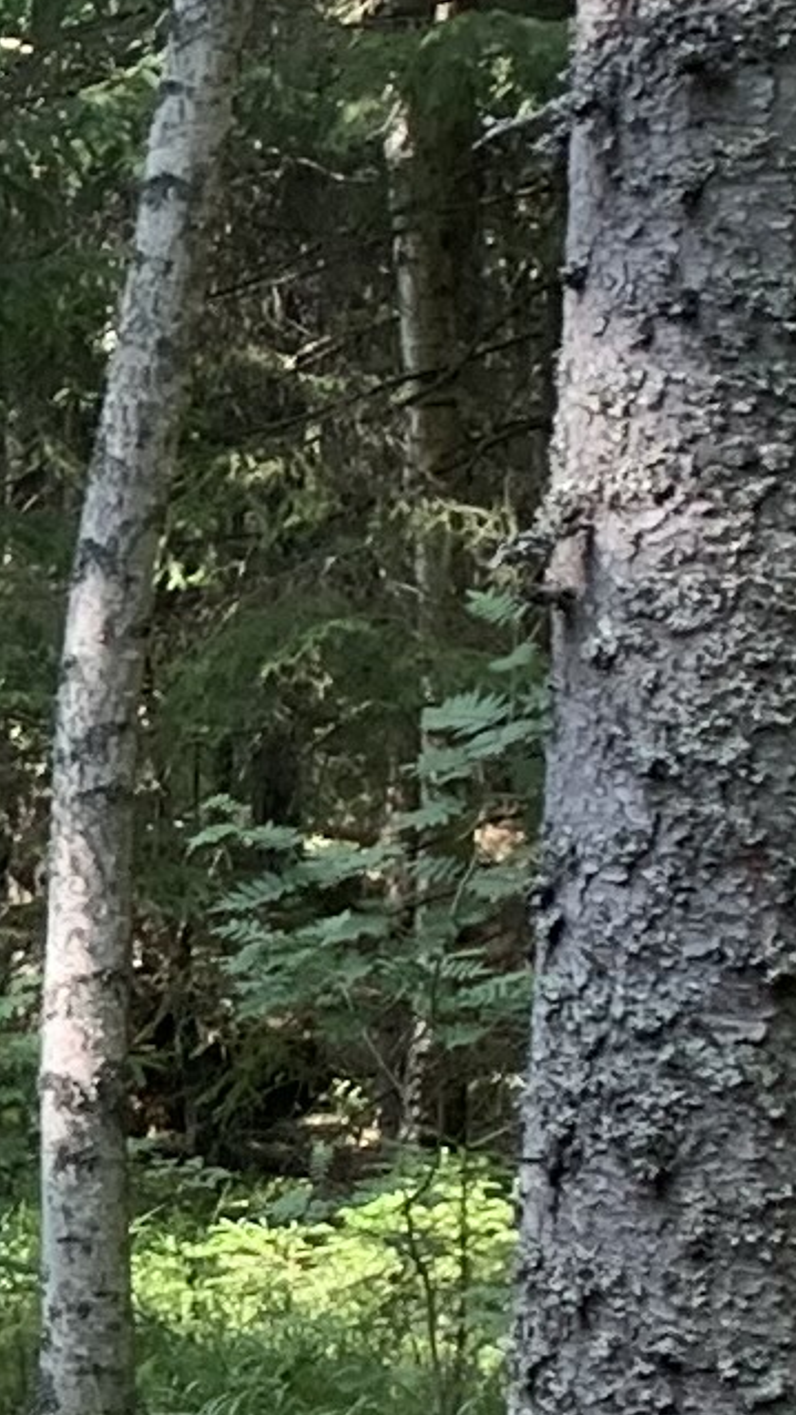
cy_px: 920
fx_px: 6715
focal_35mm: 179
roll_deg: -0.7
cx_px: -2703
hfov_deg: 5.6
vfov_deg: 12.0
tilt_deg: -2.6
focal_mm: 4.25
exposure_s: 1/122
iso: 32
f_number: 1.8
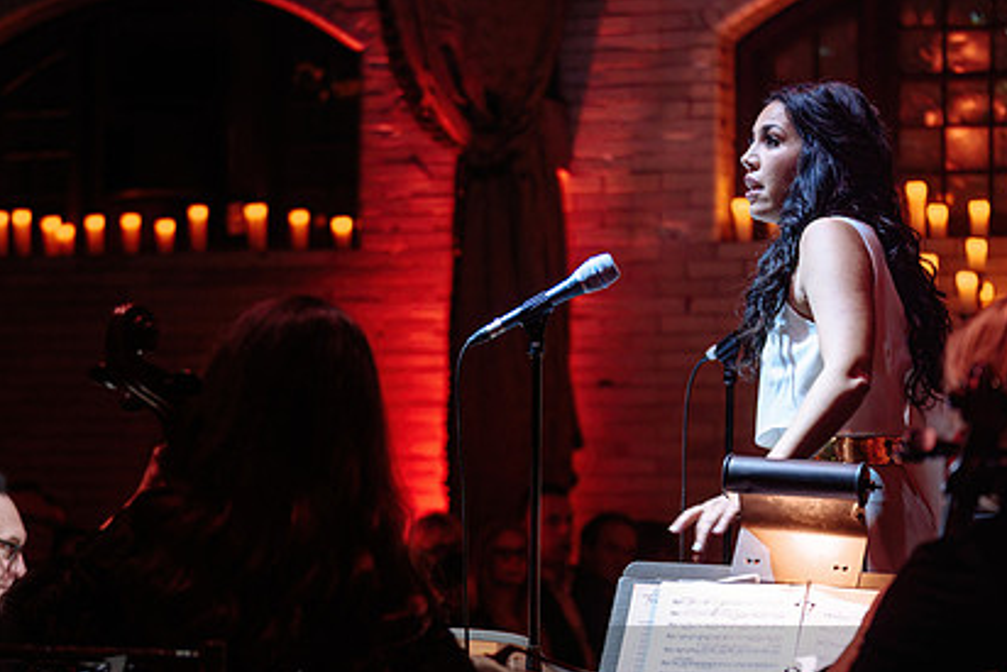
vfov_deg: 12.8
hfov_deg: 19.1
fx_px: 2994
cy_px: 373
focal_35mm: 107
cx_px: 433
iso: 2000
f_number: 2.8
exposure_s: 1/125
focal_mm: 76
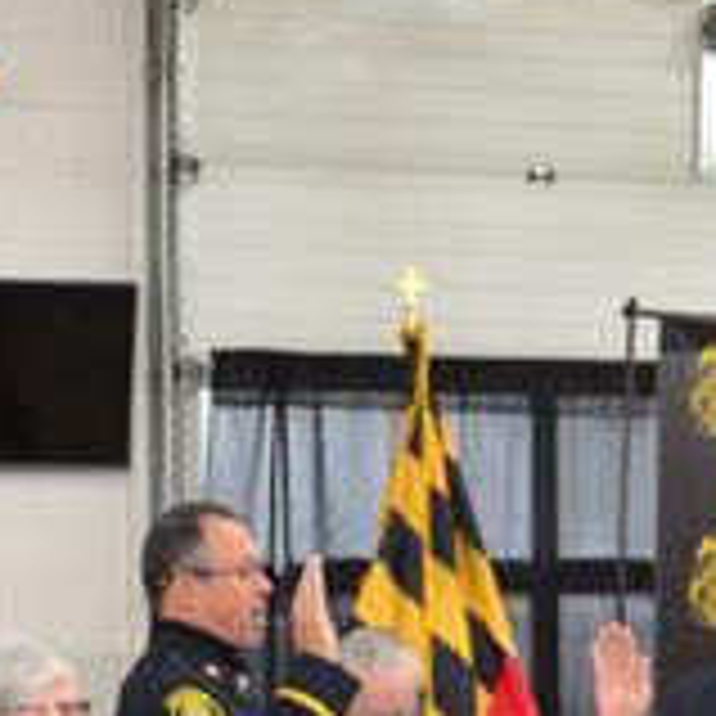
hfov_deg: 10.5
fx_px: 3838
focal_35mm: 164
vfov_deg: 10.6
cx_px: -90
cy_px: 718
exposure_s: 1/60
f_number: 3.5
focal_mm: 20
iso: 560
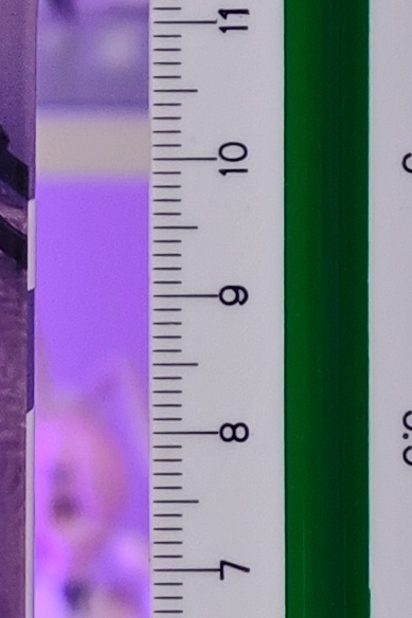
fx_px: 7987
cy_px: 131
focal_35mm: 465
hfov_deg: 2.9
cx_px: -569
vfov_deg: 4.4
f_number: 2.4
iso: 400
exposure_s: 1/20.7
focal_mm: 7.48
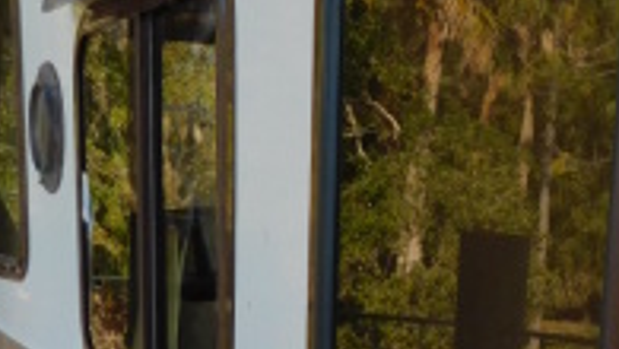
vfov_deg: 14.5
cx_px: 416
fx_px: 1265
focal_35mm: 77
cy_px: 543
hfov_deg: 27.3
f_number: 3
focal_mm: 4
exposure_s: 1/400
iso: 125
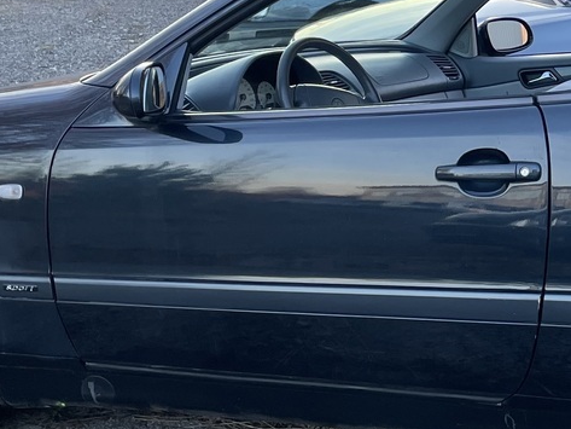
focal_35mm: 88
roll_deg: -1.4
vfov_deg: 16.6
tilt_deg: -9.9
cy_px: 59
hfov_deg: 21.1
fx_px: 1452
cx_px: 633
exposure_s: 1/121
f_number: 1.6
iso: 50
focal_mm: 4.2
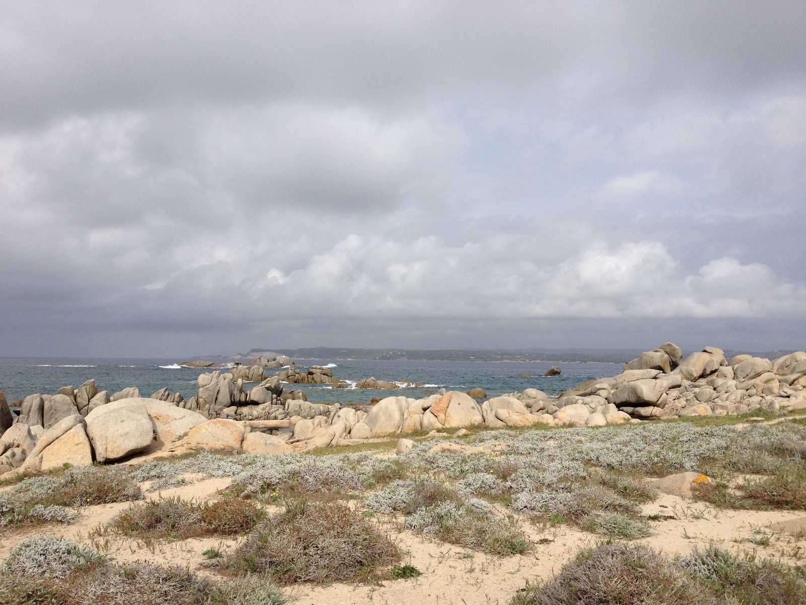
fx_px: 815
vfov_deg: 40.7
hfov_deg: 52.6
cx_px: 403
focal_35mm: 35
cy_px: 302
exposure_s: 1/2513
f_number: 2.4
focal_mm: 4.28
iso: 64
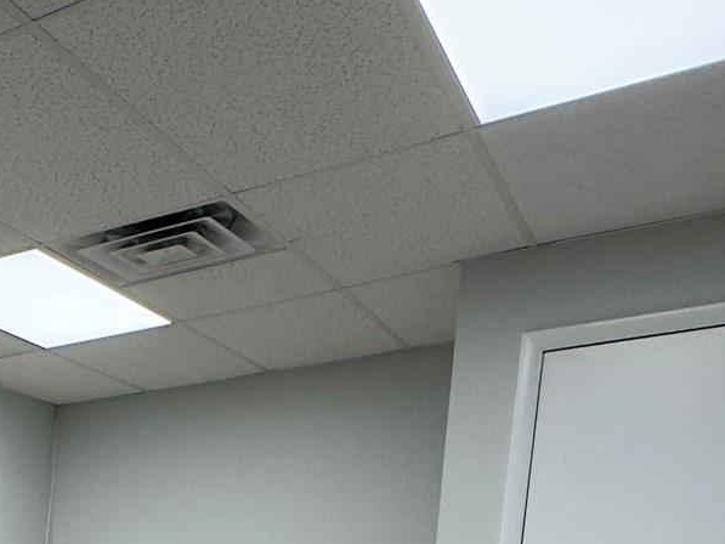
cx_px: -124
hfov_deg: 33.1
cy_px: 775
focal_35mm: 48
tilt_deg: -13.4
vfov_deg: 24.7
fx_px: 1006
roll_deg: +0.6
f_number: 2.2
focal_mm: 2.22
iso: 80
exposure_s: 1/120
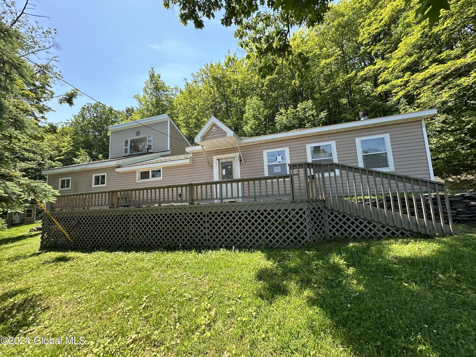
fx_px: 193
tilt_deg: +8.1
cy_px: 178
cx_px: 238
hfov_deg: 102.1
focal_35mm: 14
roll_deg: +2.1
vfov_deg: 85.7
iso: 40
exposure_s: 1/388
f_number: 2.2
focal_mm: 2.22
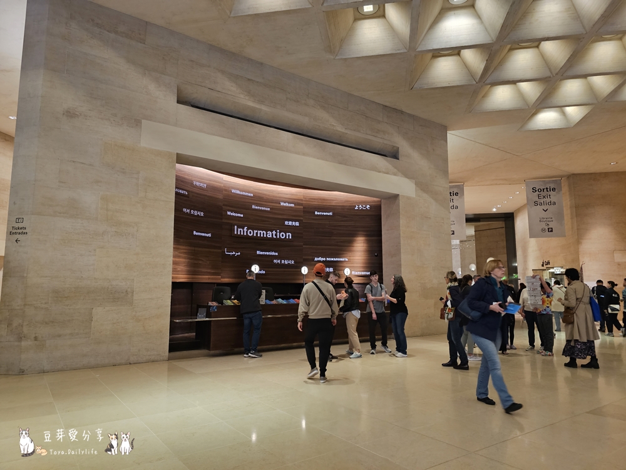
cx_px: 313
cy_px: 235
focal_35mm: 23
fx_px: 416
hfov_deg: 73.9
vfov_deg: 58.9
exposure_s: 1/50
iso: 800
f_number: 1.7
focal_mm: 6.3
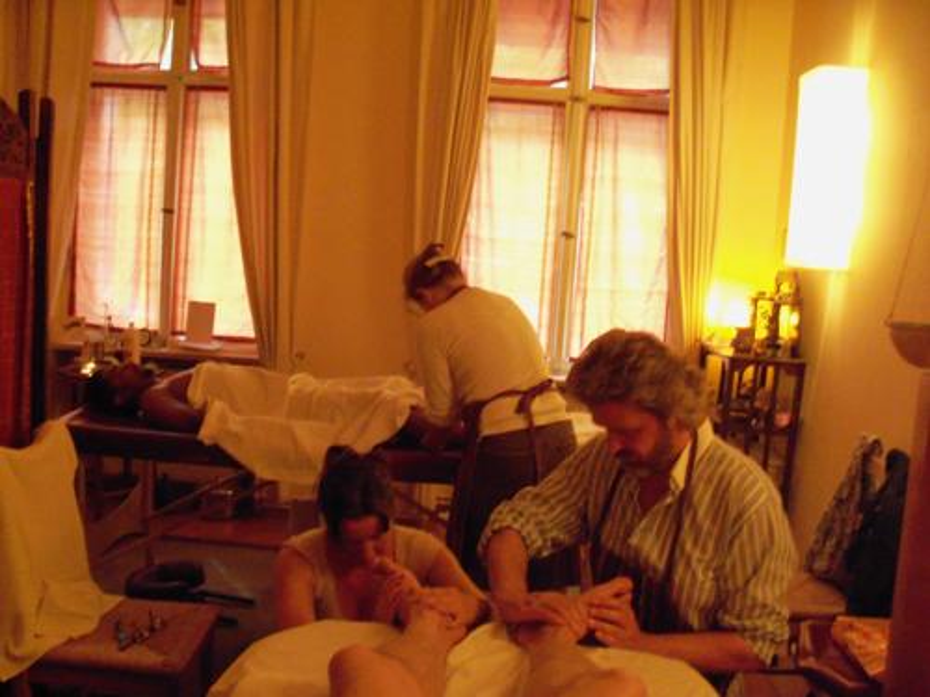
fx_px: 940
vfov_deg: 40.7
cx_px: 465
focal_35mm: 35
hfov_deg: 52.6
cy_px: 348
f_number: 3
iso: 400
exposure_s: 1/13
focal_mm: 6.3
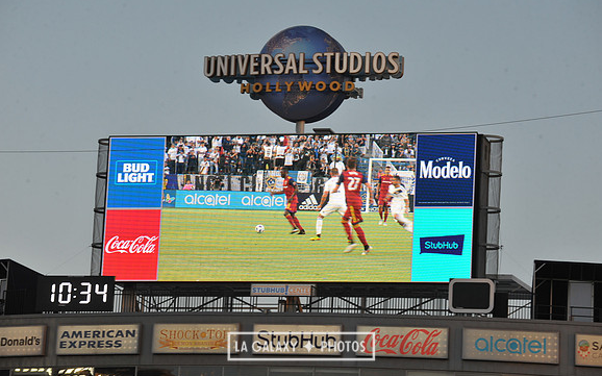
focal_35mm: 184
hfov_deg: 11.4
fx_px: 3018
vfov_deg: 7.1
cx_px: 301
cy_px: 190
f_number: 10
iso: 800
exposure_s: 1/400
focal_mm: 180
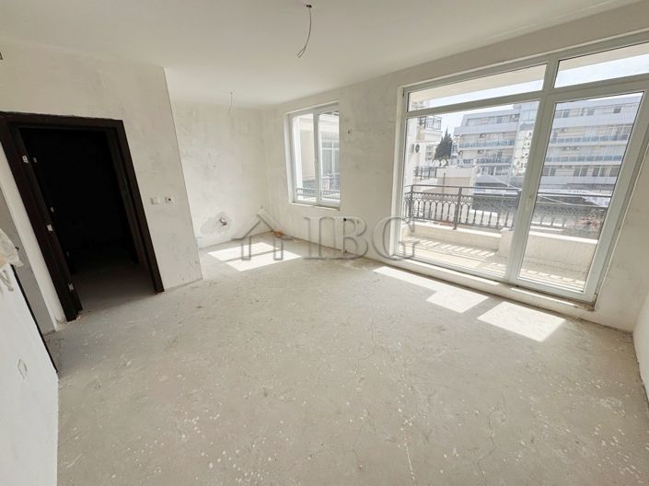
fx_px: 262
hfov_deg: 102.1
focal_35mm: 14
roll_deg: +1.1
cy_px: 243
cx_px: 324
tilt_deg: -17.4
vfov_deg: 85.6
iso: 40
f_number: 2.2
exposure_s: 1/910
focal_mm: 2.22
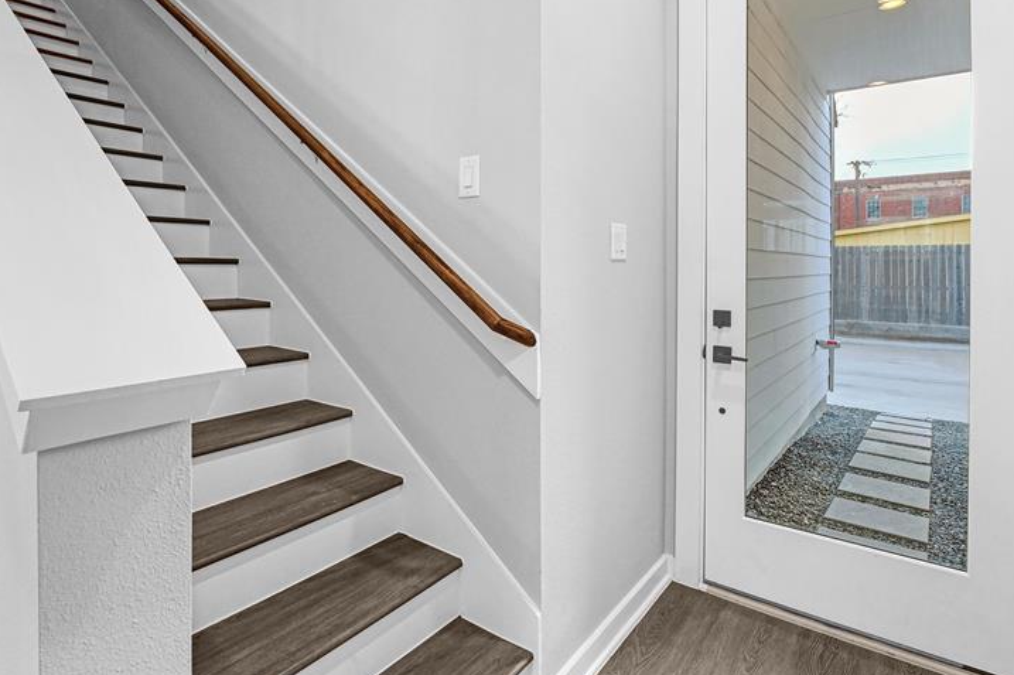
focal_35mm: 20
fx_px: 563
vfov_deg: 61.3
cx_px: 436
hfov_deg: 83.5
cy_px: 270
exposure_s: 1/20
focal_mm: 14
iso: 800
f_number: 8
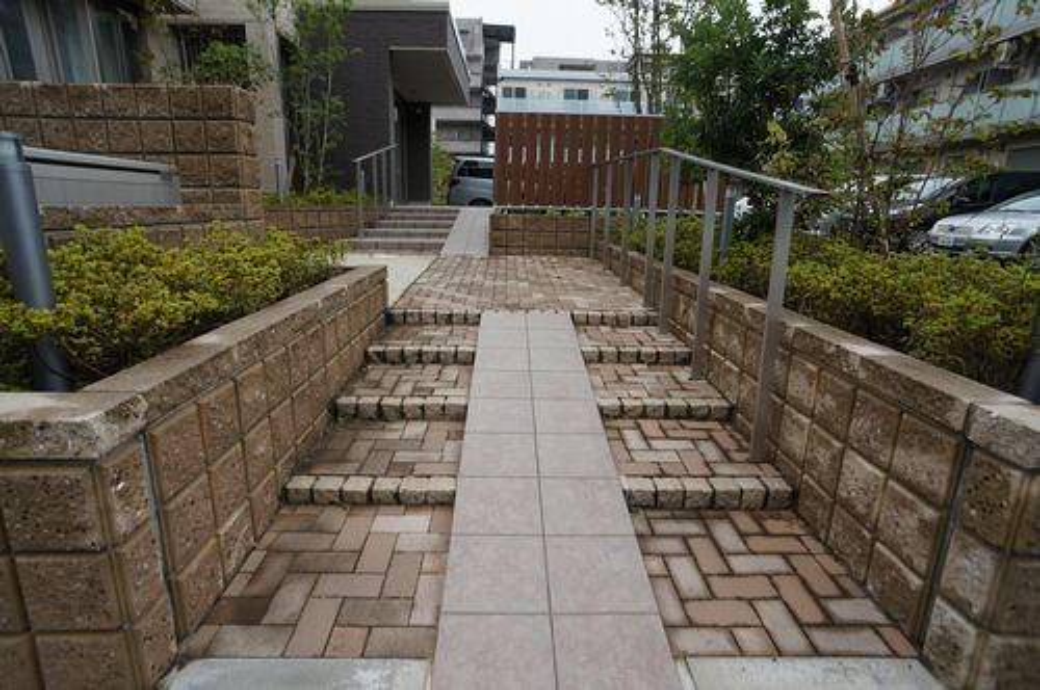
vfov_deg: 53.0
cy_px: 345
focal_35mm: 24
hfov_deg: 73.8
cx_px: 520
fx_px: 692
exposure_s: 1/100
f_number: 5.6
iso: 100
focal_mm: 16
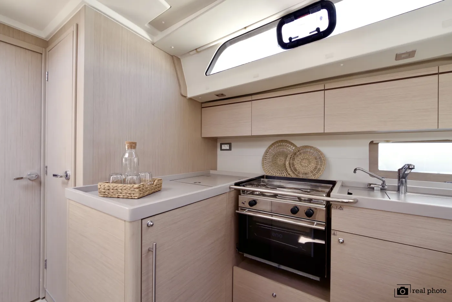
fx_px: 188
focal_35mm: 15
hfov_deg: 100.4
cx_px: 226
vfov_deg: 77.4
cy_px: 151
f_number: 11
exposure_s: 1/20
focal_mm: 15
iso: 800
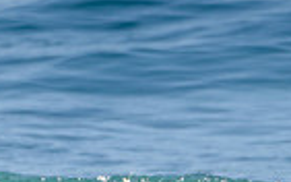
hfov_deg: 0.8
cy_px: 297
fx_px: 20429
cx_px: 391
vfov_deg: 0.5
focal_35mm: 2577
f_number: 5.6
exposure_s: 1/2000
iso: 125
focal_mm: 500
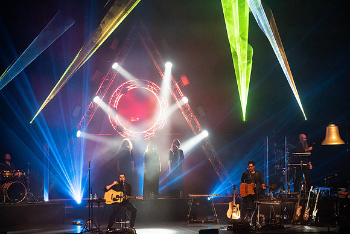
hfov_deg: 16.3
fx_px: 1225
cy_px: 117
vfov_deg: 10.9
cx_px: 175
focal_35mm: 126
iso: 6400
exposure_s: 1/250
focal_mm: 126
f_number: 5.6
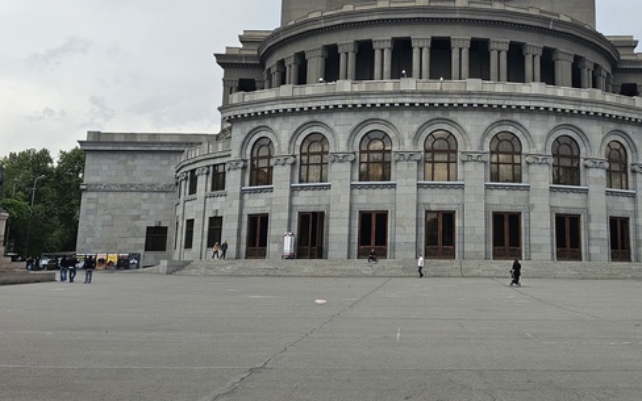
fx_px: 700
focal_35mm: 40
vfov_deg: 31.8
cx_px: 443
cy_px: 147
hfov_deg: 48.2
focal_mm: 6.3
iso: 10
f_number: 1.7
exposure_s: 1/1173
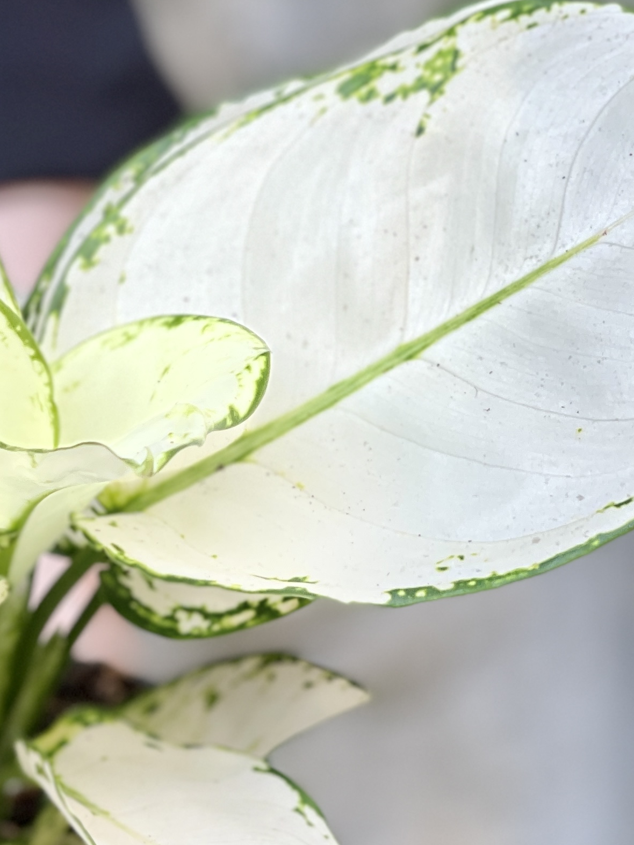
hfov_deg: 9.0
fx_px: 4004
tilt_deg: -31.5
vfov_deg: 12.0
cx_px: -39
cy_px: 399
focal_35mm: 164
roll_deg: +0.3
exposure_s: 1/276
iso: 25
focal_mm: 7.5
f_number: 2.2
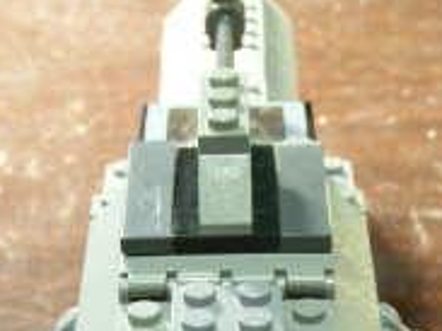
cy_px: 379
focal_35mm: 133
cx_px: 244
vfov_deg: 11.0
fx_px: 1697
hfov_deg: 14.8
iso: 140
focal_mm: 6.3
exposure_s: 1/8
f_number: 2.8
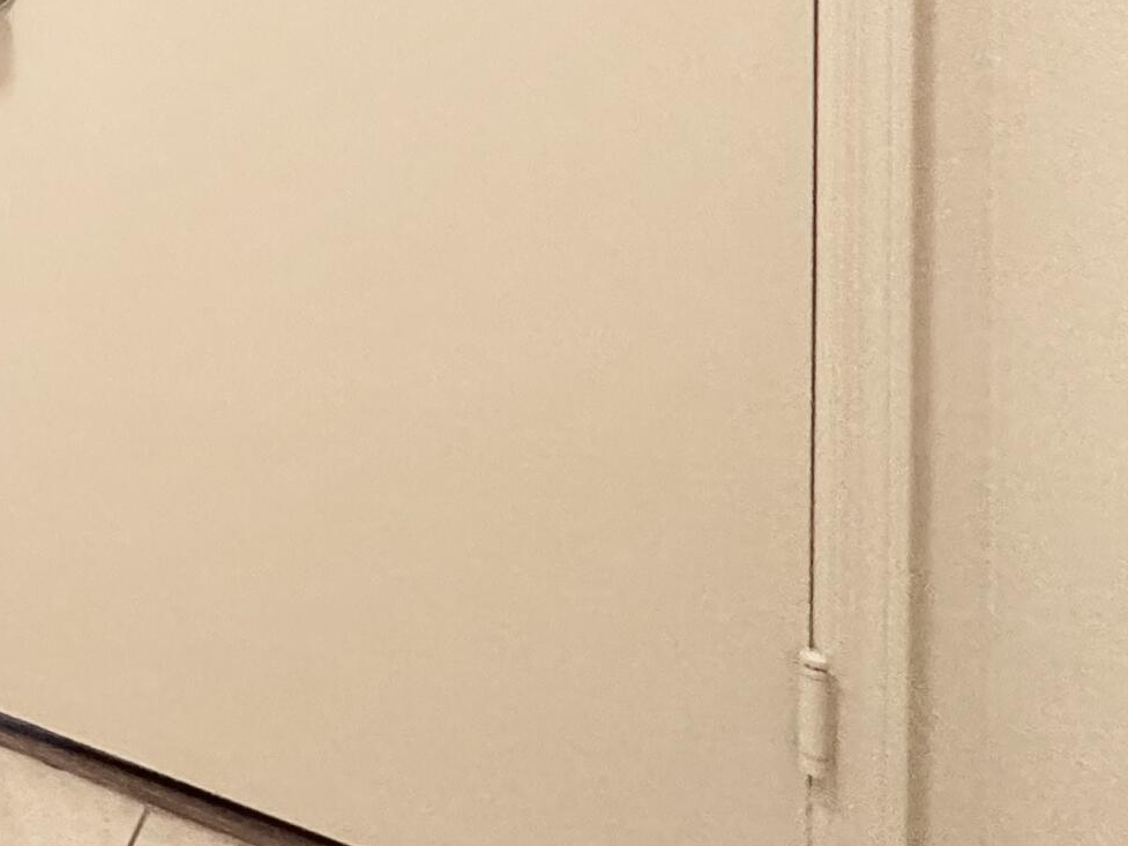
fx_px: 1401
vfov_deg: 29.3
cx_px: -456
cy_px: -148
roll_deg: -0.7
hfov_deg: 30.5
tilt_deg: +0.0
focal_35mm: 43
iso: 500
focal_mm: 2.22
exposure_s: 1/60
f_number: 2.2
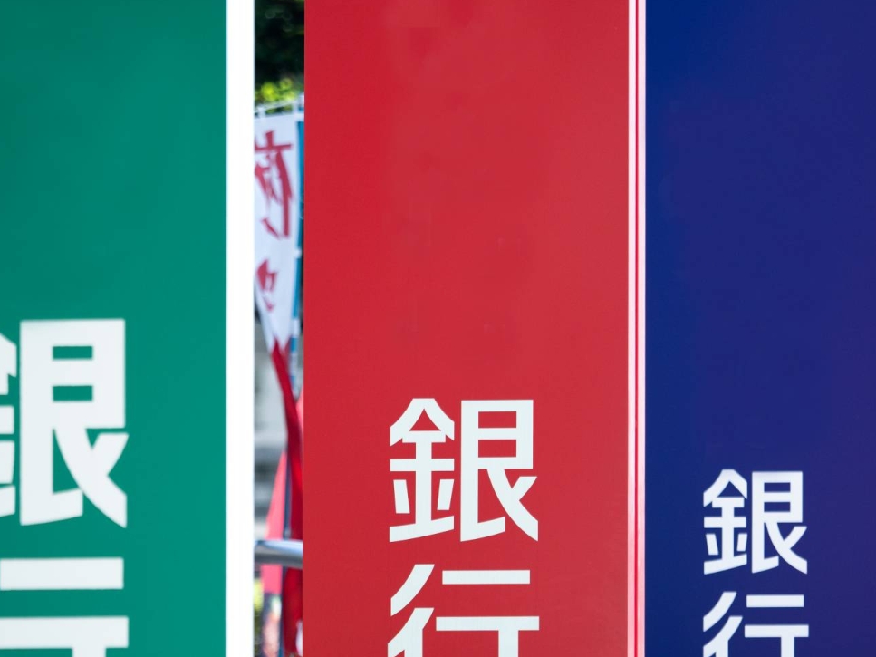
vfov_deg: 3.5
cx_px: 424
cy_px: 505
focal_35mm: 419
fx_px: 10602
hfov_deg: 4.7
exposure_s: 1/250
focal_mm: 135
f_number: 2.8
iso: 200
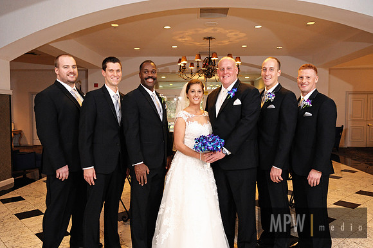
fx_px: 300
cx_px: 186
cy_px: 124
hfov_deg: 63.7
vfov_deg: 44.9
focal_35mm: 29
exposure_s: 1/200
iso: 2500
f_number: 2.8
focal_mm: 29
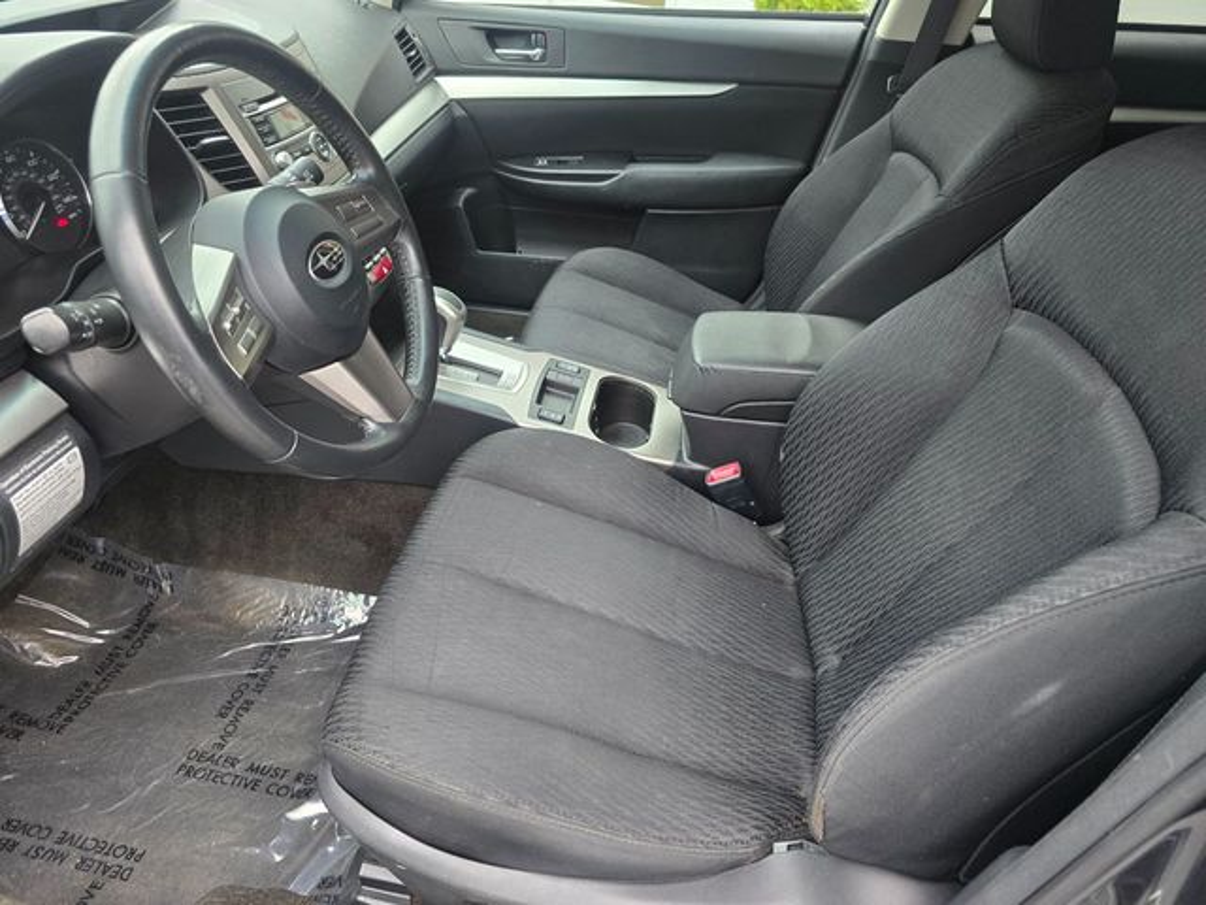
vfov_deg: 58.9
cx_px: 603
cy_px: 452
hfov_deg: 73.9
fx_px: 801
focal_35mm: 23
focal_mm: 6.3
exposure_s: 1/120
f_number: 1.7
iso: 320
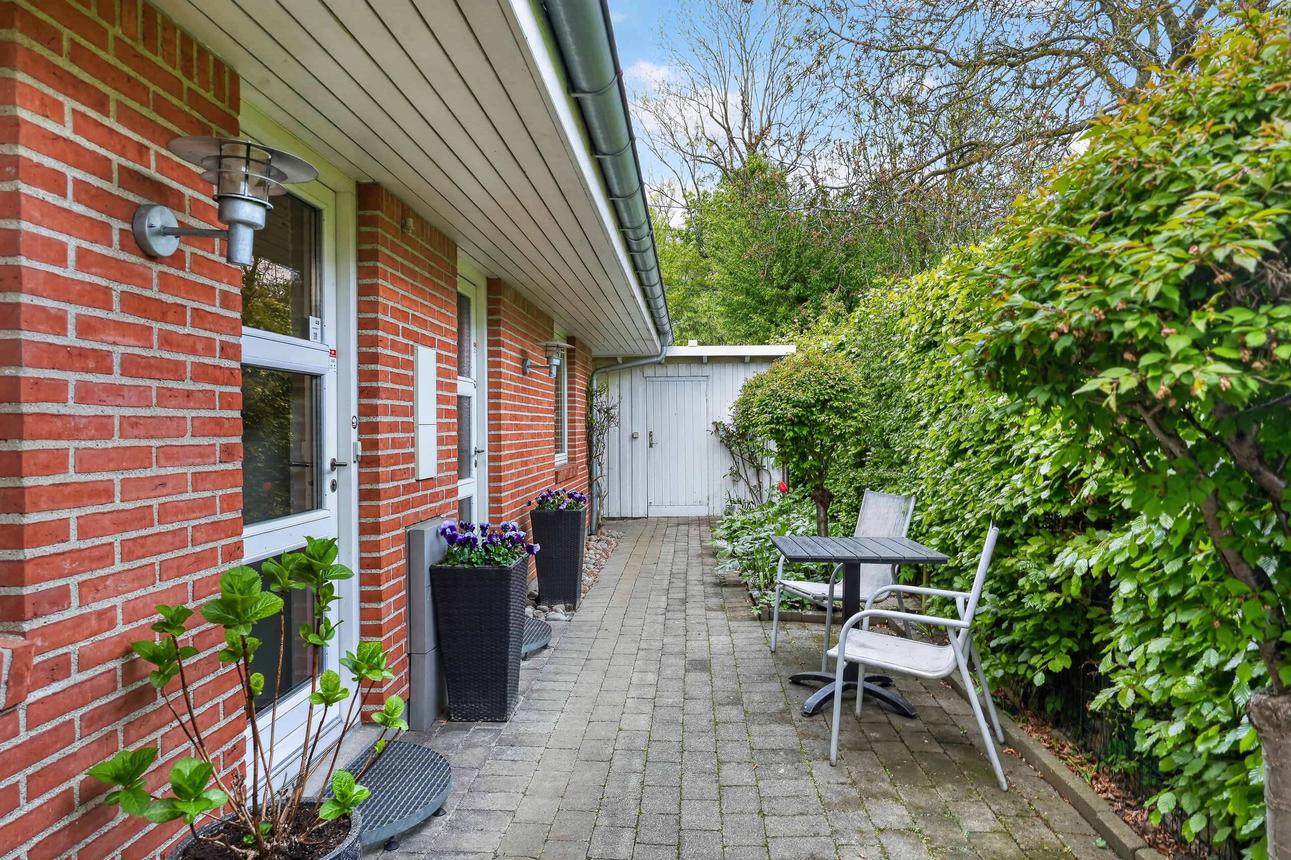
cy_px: 430
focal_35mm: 23
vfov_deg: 55.1
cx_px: 646
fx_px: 825
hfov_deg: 76.1
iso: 400
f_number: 8
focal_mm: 23
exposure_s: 1/20
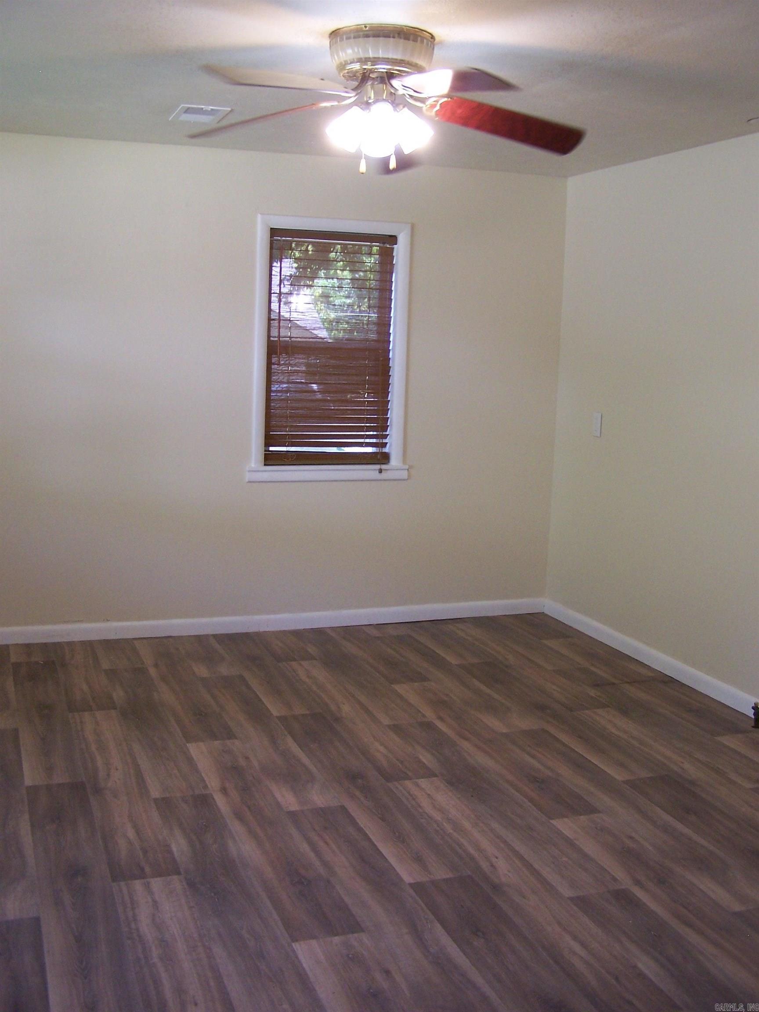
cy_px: 506
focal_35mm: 38
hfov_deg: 37.7
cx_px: 380
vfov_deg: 49.0
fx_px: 1111
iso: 140
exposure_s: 1/30
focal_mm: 6.3
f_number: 2.8
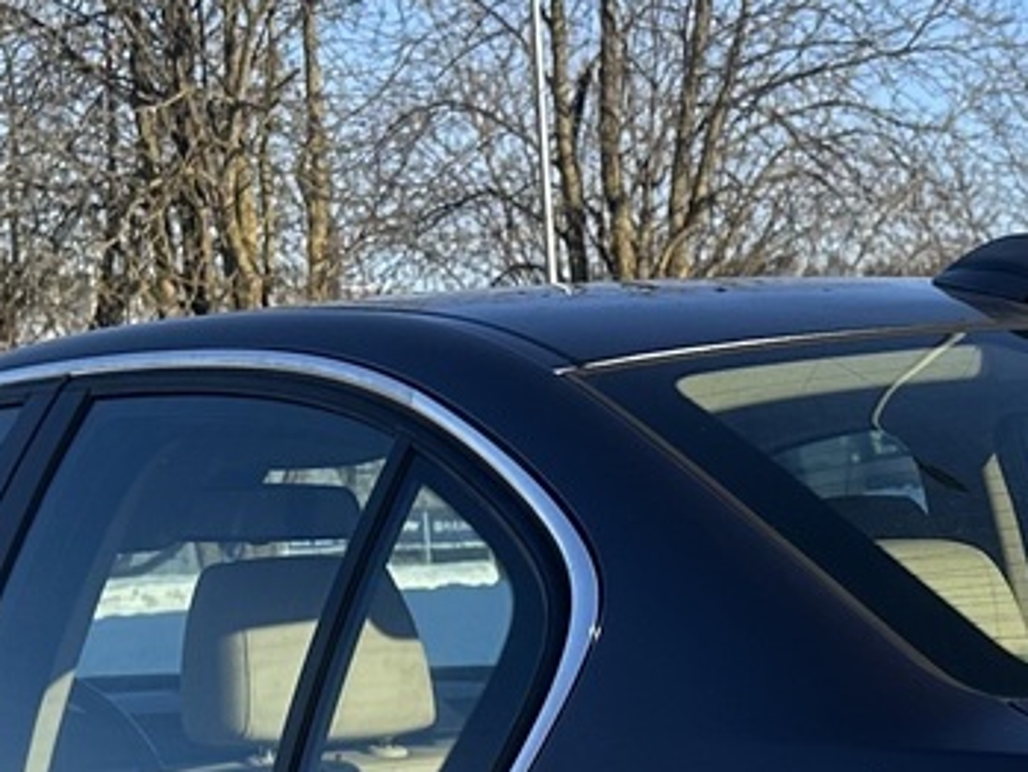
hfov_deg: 17.6
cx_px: 934
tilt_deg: -15.4
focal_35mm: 110
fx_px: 3268
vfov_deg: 12.7
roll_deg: +2.7
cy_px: 1185
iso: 80
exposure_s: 1/2809
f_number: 1.78
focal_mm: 6.86
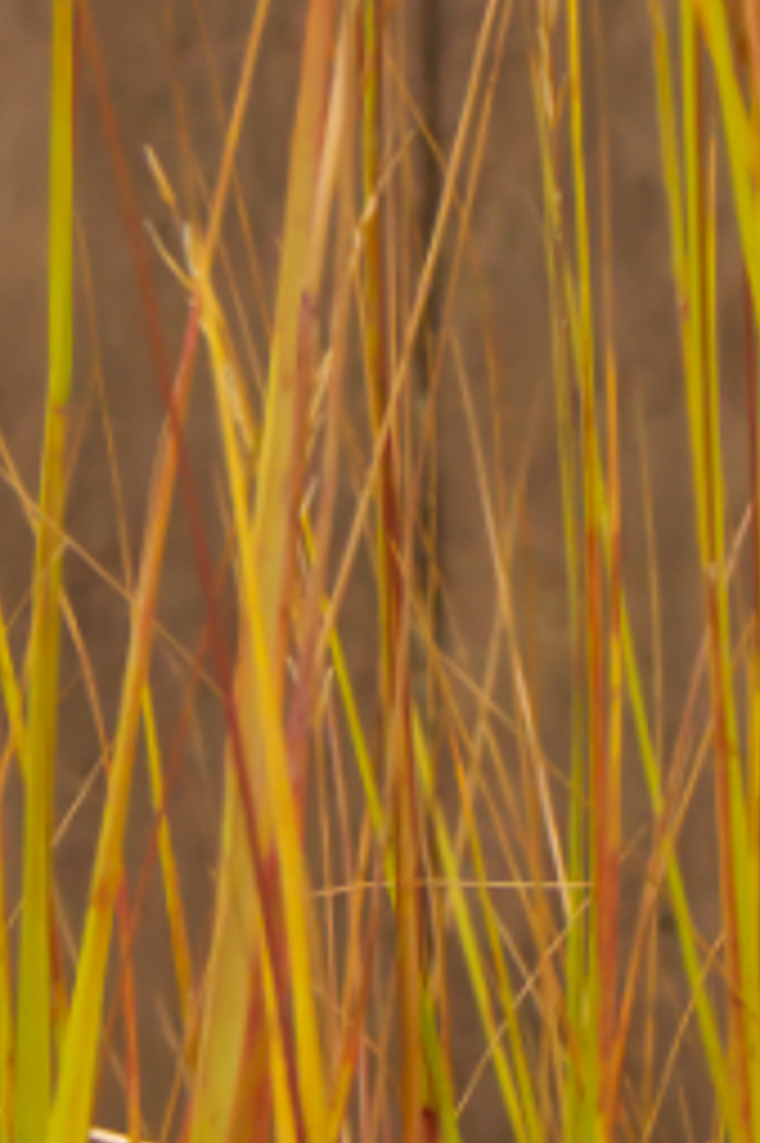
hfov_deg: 3.5
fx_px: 12378
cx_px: 621
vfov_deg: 5.3
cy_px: -81
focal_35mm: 390
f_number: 10
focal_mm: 55
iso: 2000
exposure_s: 1/400
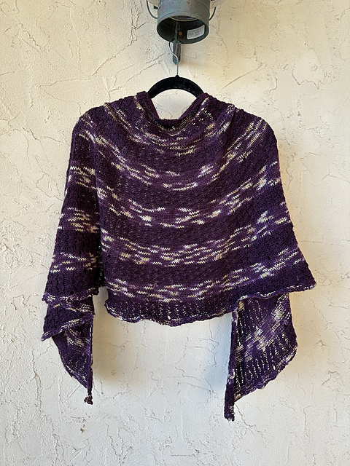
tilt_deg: -1.2
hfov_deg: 56.8
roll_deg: -2.5
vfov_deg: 71.6
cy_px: 233
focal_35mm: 24
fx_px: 324
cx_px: 175
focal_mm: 6.86
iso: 64
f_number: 1.78
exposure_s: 1/121
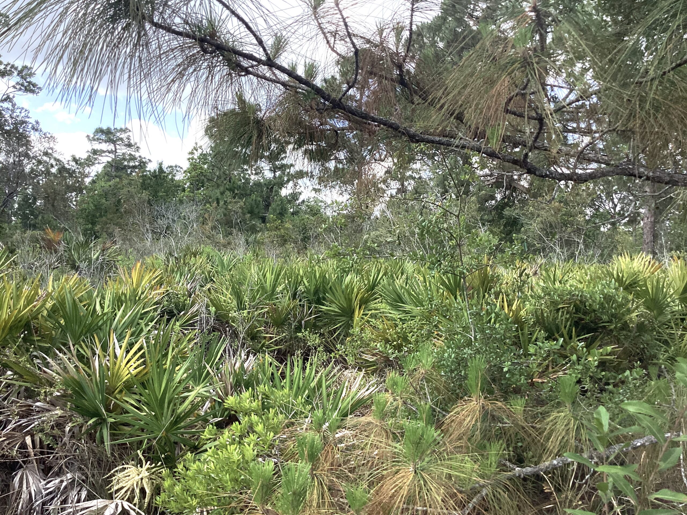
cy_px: 258
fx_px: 615
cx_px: 344
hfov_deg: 58.4
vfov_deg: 45.4
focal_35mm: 31
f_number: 2.4
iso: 25
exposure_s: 1/691
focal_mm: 3.3
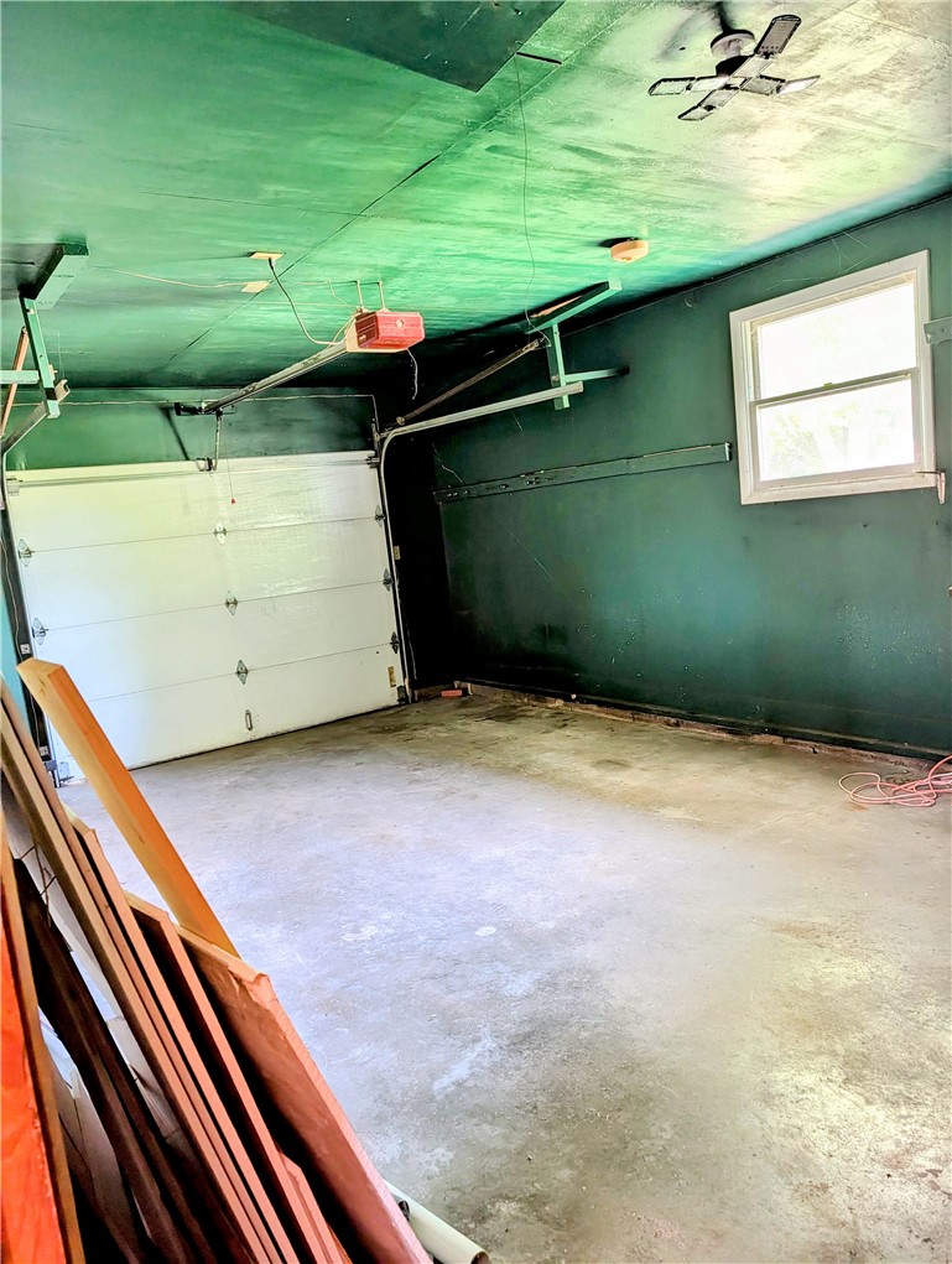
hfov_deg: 56.9
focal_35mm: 24
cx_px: 476
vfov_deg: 71.5
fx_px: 878
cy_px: 632
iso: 109
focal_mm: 6.9
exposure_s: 1/37.8
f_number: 1.68
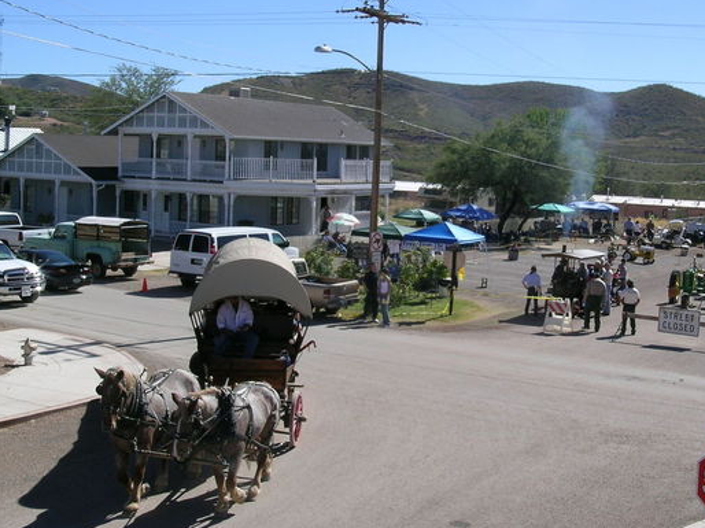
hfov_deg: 36.1
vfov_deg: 27.5
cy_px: 228
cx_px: 396
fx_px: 1079
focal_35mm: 53
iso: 50
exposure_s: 1/248
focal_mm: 7.2
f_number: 7.6
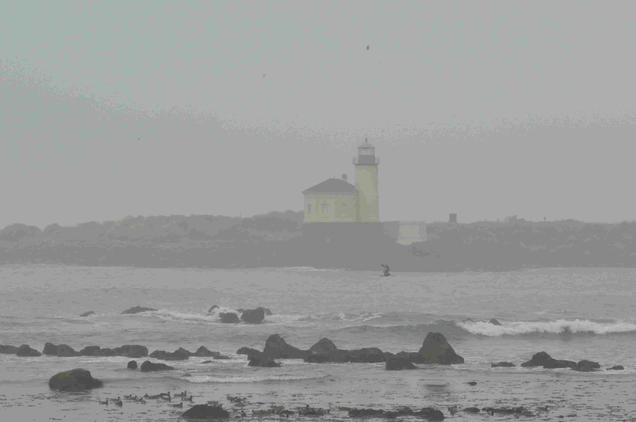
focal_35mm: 168
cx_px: 318
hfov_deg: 12.2
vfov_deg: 8.2
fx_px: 2964
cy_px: 211
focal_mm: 112
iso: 800
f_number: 32
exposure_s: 1/125
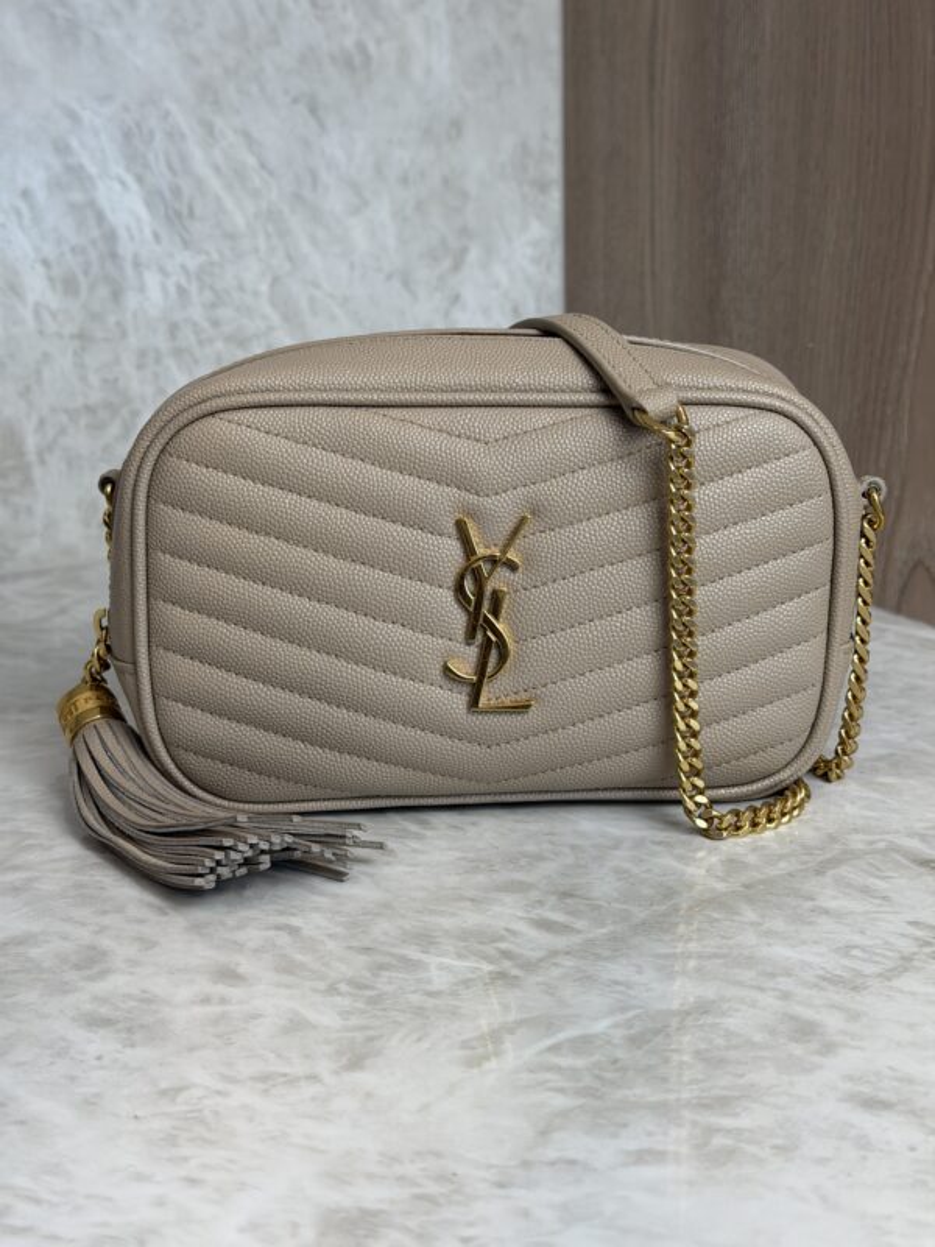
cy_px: 624
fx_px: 1729
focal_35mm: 48
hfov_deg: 30.3
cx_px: 468
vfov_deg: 39.7
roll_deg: +1.2
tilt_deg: -14.8
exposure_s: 1/136
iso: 50
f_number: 1.78
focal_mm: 6.76
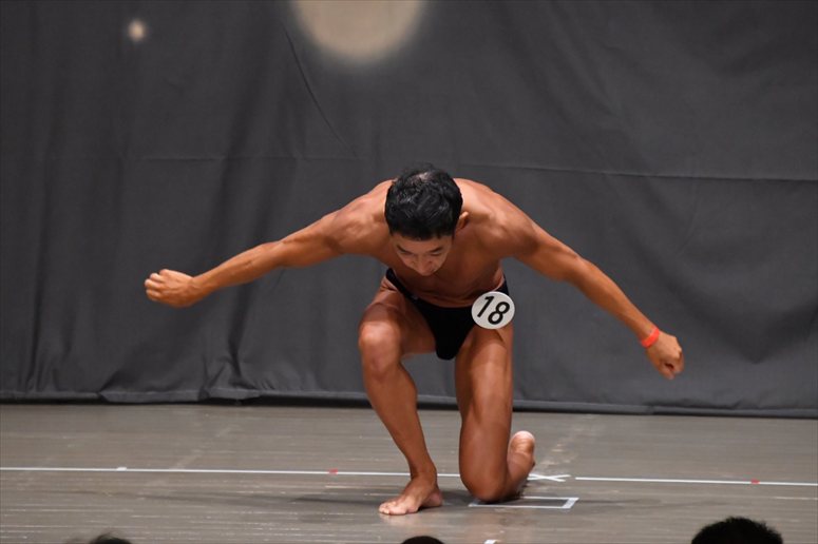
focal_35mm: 375
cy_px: 272
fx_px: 8517
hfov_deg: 5.5
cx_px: 409
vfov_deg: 3.7
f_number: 5.6
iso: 6400
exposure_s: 1/400
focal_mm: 250
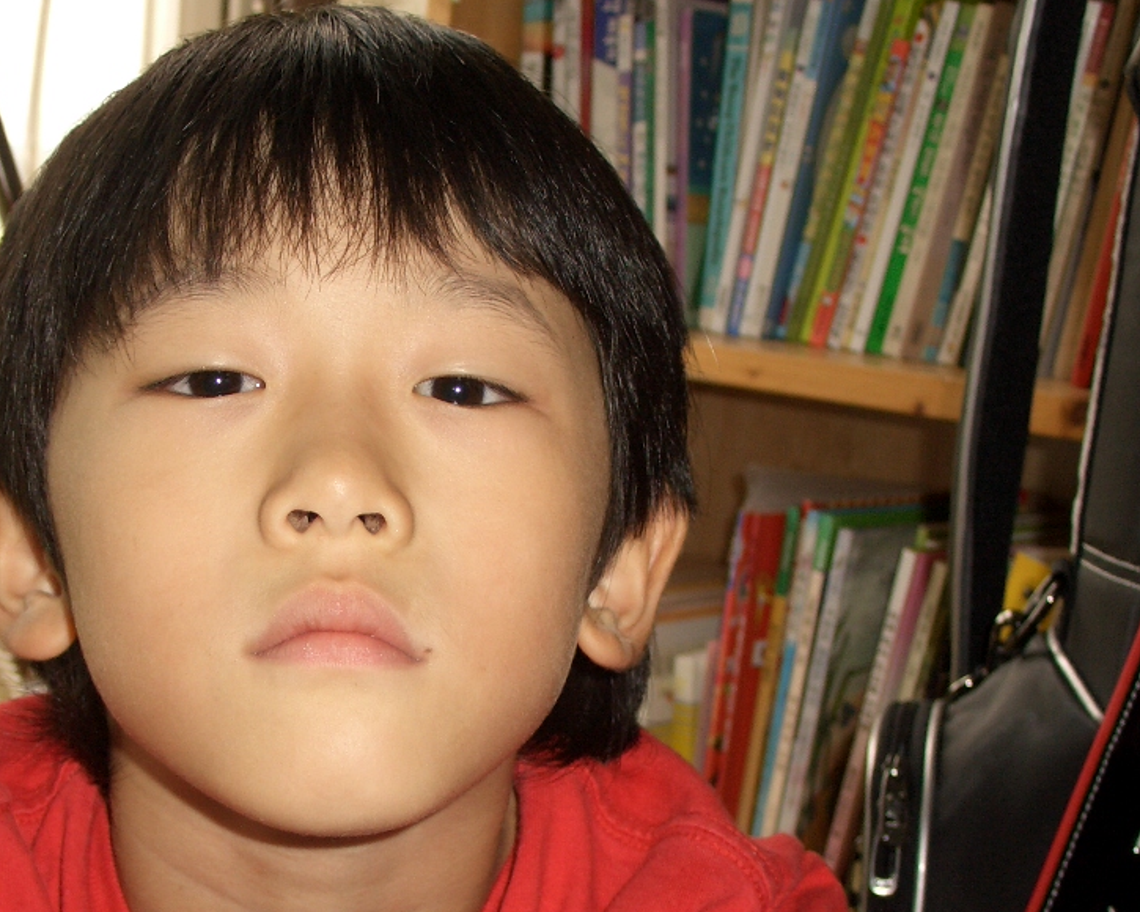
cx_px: 335
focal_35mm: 62
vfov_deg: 24.3
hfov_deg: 30.1
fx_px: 2092
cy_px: 692
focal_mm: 7.8
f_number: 2.9
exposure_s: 1/60
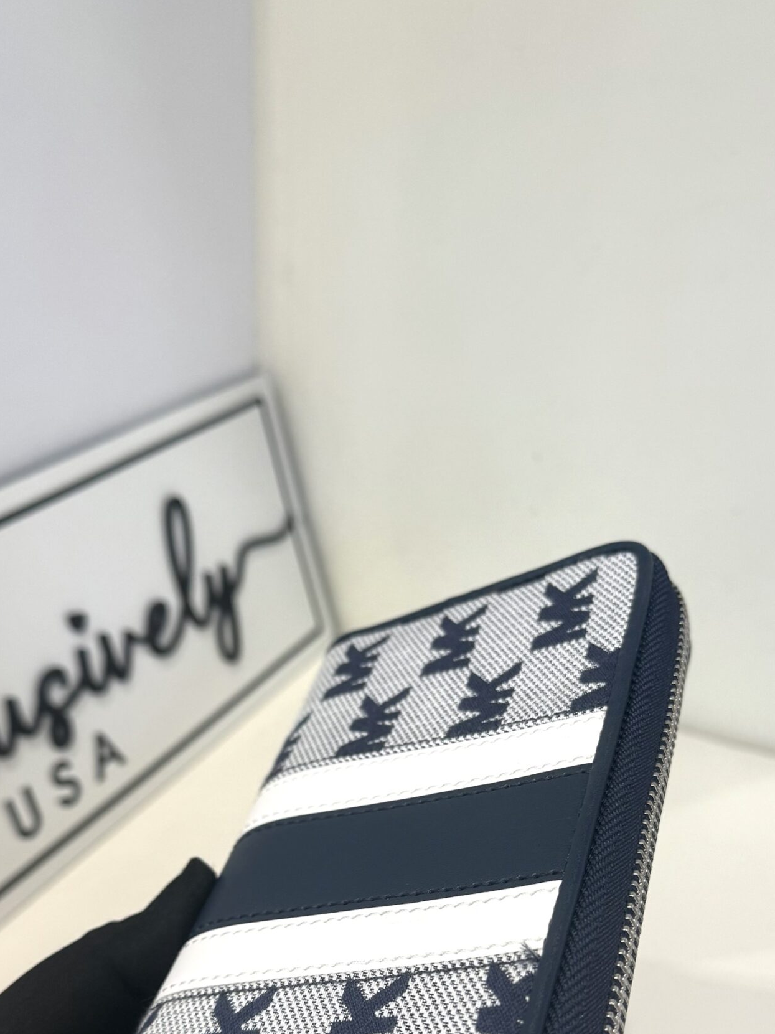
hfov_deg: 38.5
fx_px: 1105
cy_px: 774
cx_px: 461
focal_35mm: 37
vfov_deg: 48.2
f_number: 1.78
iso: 125
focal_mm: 6.76
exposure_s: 1/100
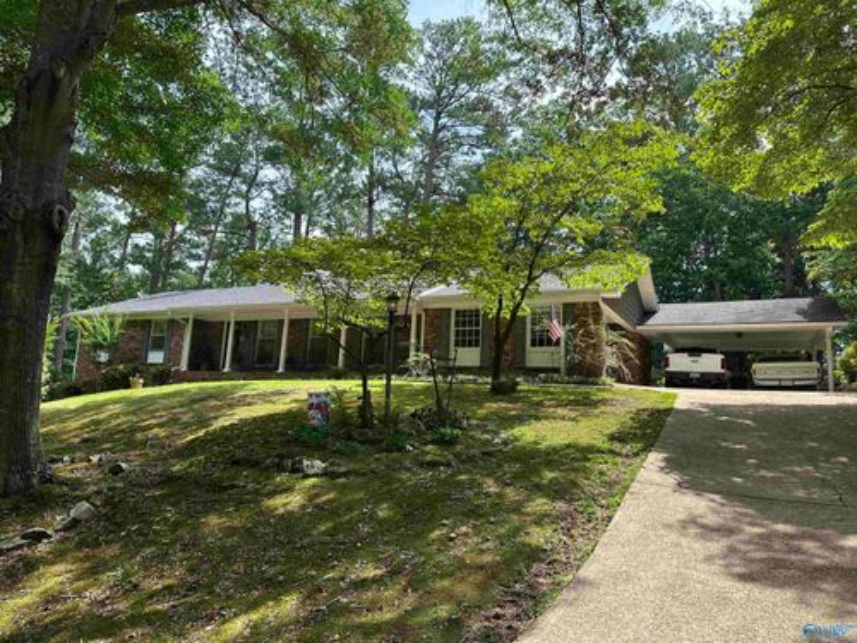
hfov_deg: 71.6
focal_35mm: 24
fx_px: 594
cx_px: 428
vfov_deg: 56.8
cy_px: 322
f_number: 1.78
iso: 80
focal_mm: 6.86
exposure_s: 1/1119
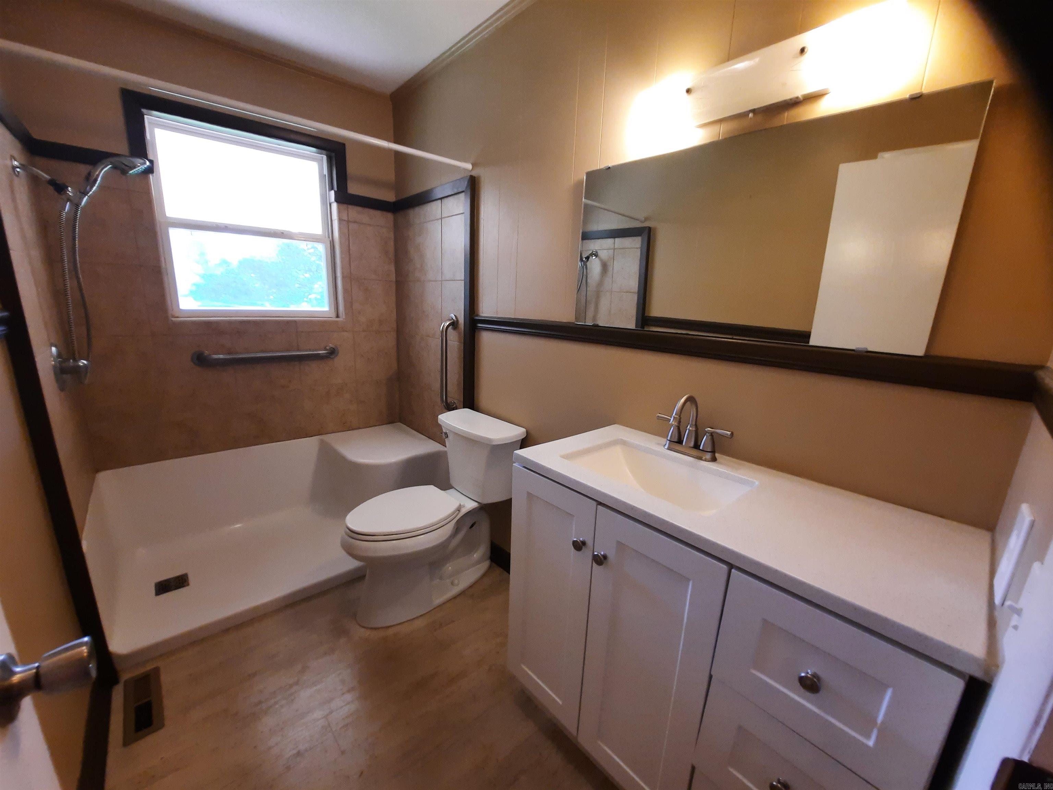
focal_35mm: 13
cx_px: 526
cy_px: 395
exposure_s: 1/40
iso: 80
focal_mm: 1.74
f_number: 2.2
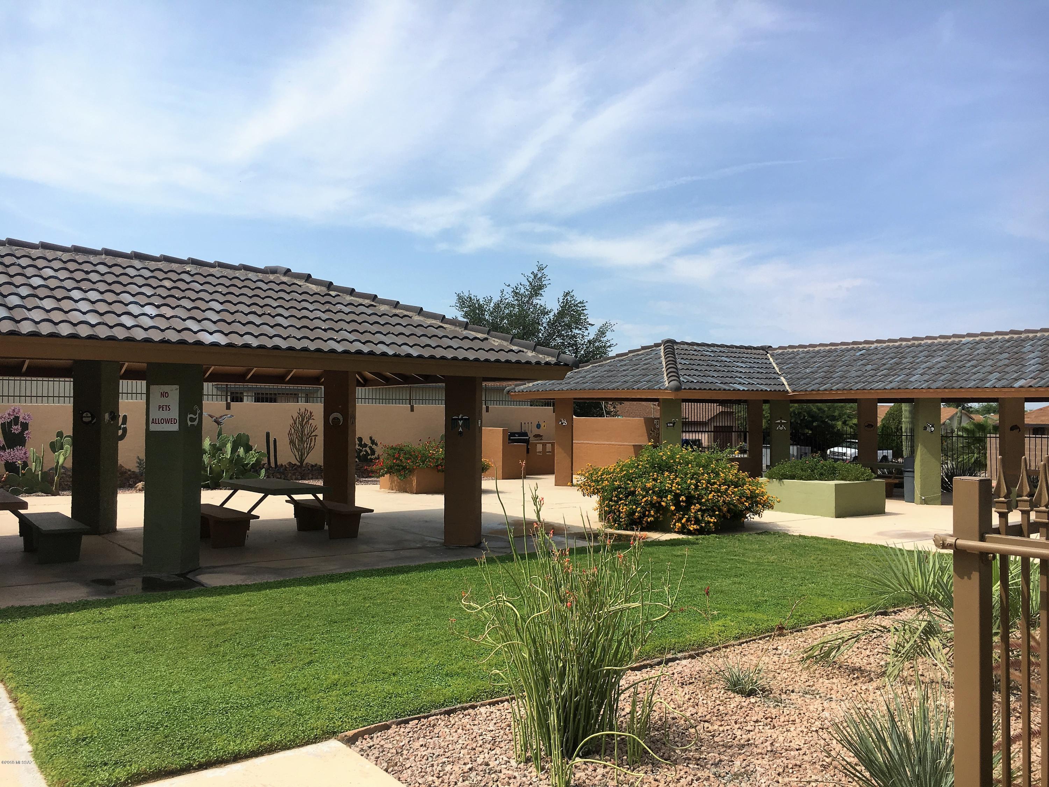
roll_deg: -0.5
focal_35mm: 29
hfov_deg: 61.7
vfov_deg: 48.2
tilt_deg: +1.6
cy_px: 394
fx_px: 879
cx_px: 524
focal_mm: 4.15
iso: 25
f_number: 2.2
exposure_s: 1/1972
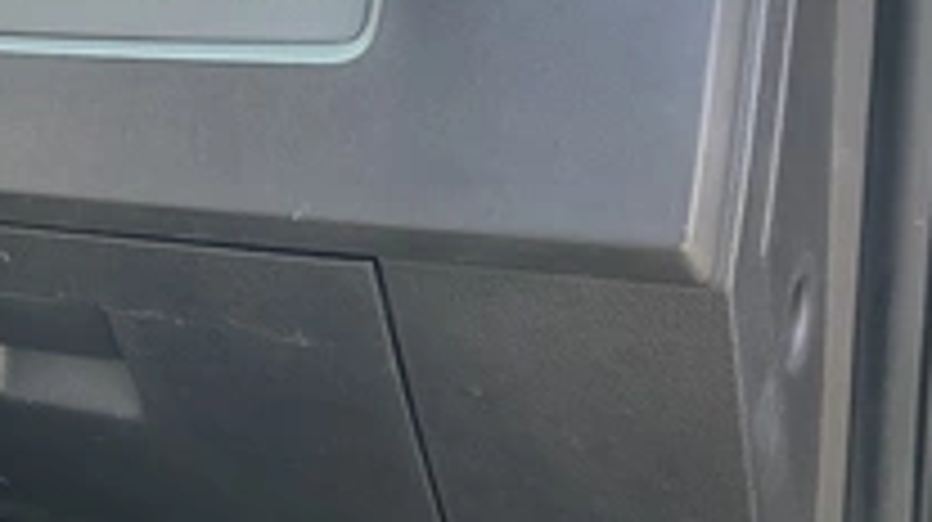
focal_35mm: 59
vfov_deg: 19.9
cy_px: 32
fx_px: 1457
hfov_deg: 34.9
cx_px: 266
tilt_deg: -11.1
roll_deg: +1.5
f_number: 1.8
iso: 20
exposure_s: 1/122
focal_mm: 3
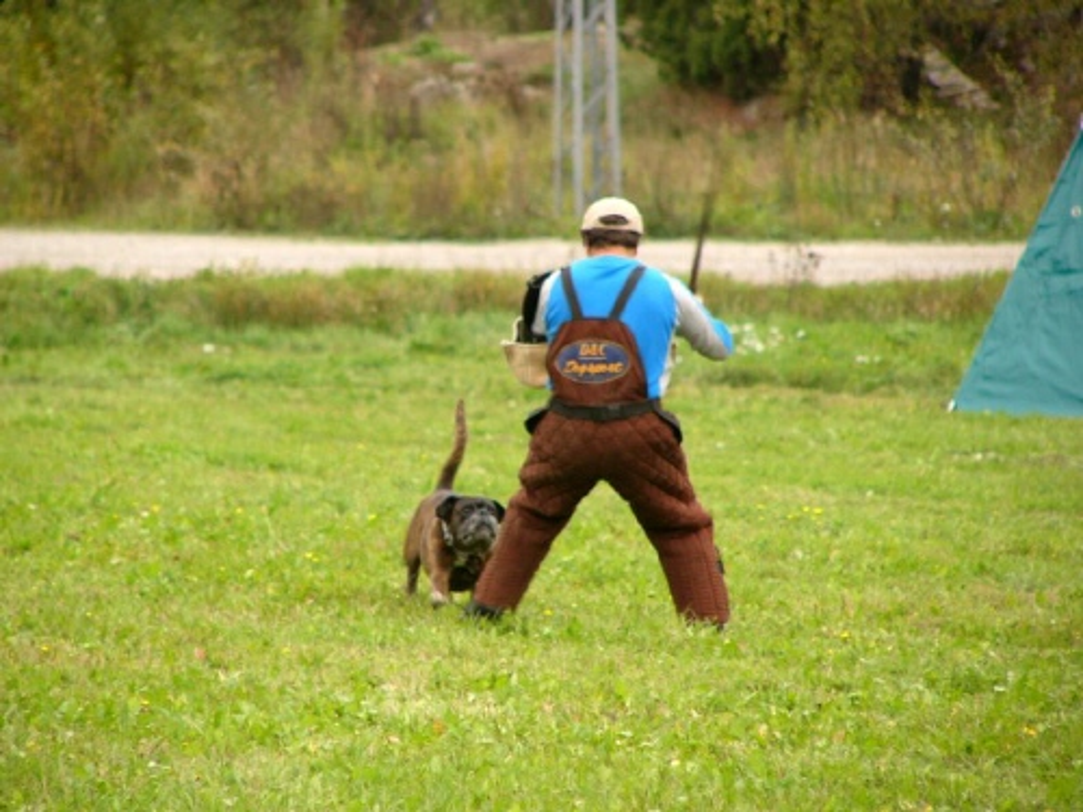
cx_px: 542
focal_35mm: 432
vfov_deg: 3.4
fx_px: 13516
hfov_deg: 4.6
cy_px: 406
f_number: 2.8
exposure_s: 1/125
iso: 50
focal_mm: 72
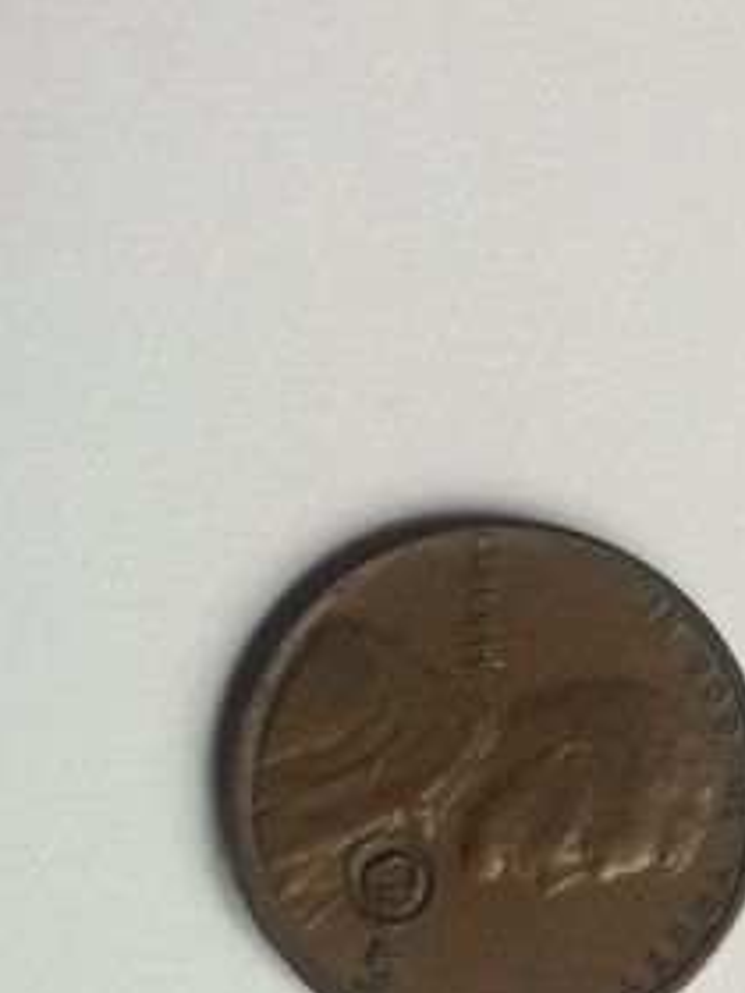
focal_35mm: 83
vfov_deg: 22.6
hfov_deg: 17.7
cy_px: 1014
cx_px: 522
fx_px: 2382
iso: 64
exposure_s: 1/120
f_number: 2.2
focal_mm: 4.15
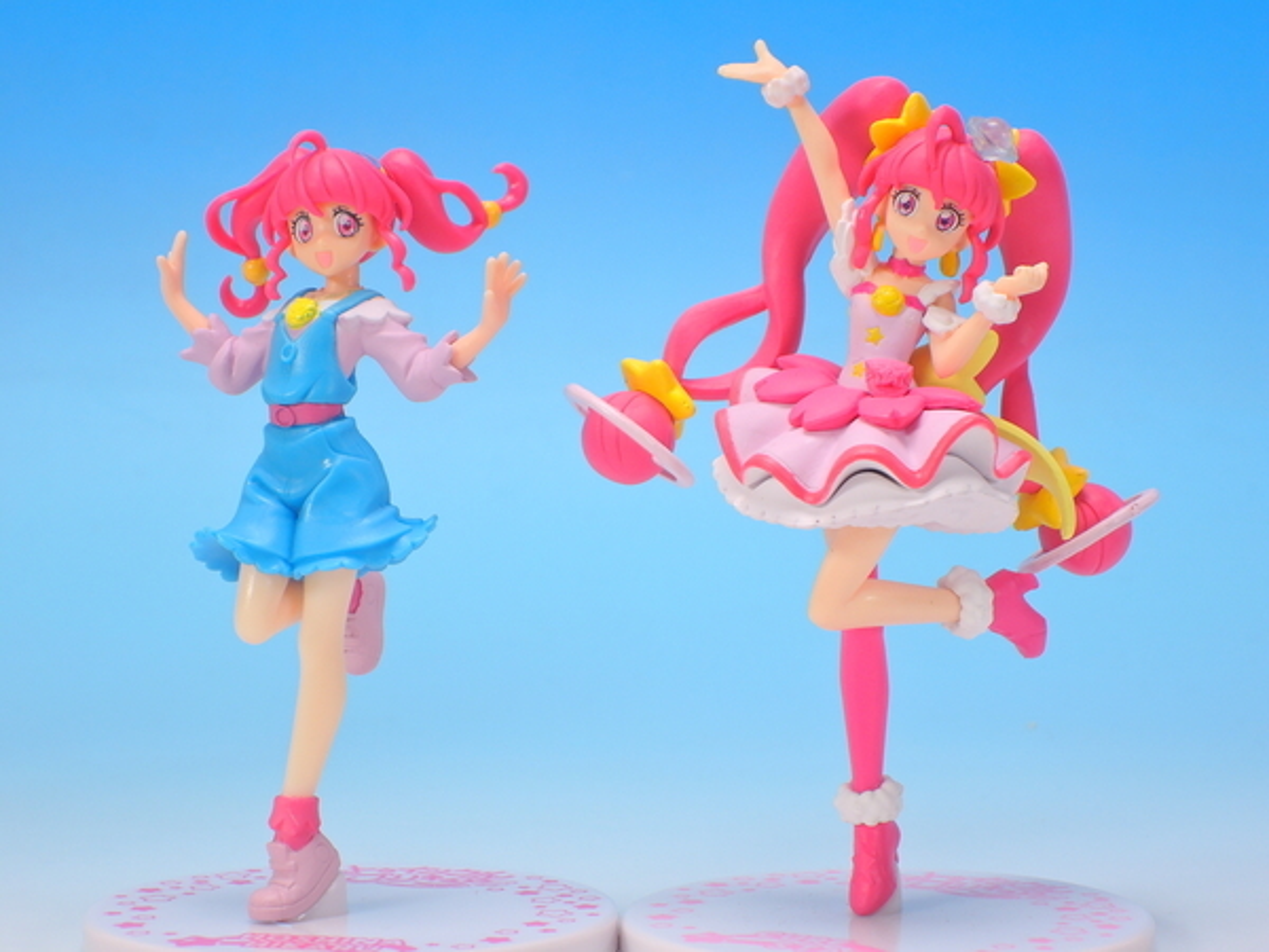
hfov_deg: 16.4
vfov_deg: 12.3
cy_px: 476
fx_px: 4399
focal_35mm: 120
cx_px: 634
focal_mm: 25.5
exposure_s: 1/2
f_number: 5.6
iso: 80
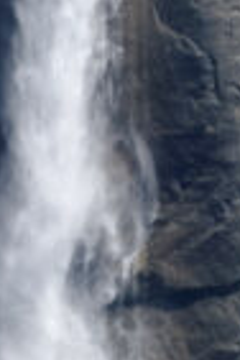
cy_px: 345
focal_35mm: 600
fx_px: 5996
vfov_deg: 3.4
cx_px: -163
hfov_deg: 2.3
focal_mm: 55
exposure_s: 1/100
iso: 200
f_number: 16
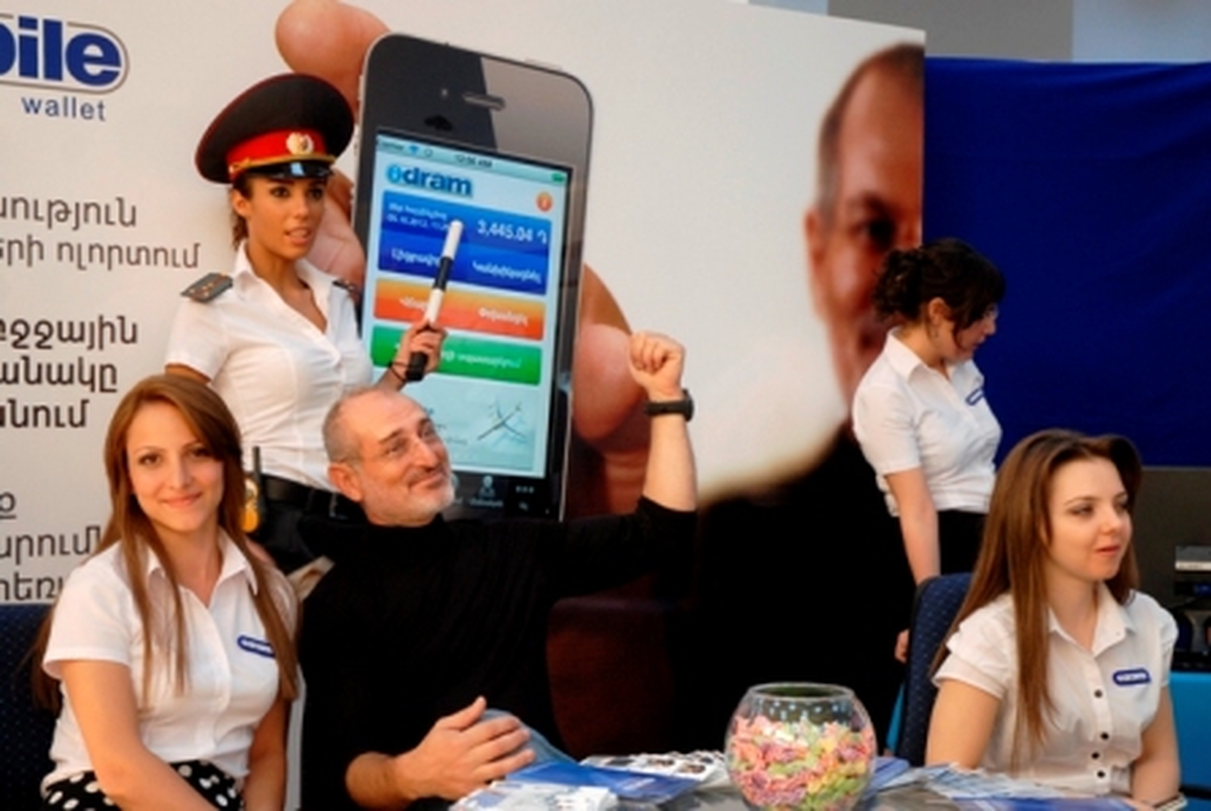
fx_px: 2223
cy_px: 406
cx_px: 606
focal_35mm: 66
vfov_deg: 20.7
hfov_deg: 30.5
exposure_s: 1/90
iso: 500
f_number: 4.2
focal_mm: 44
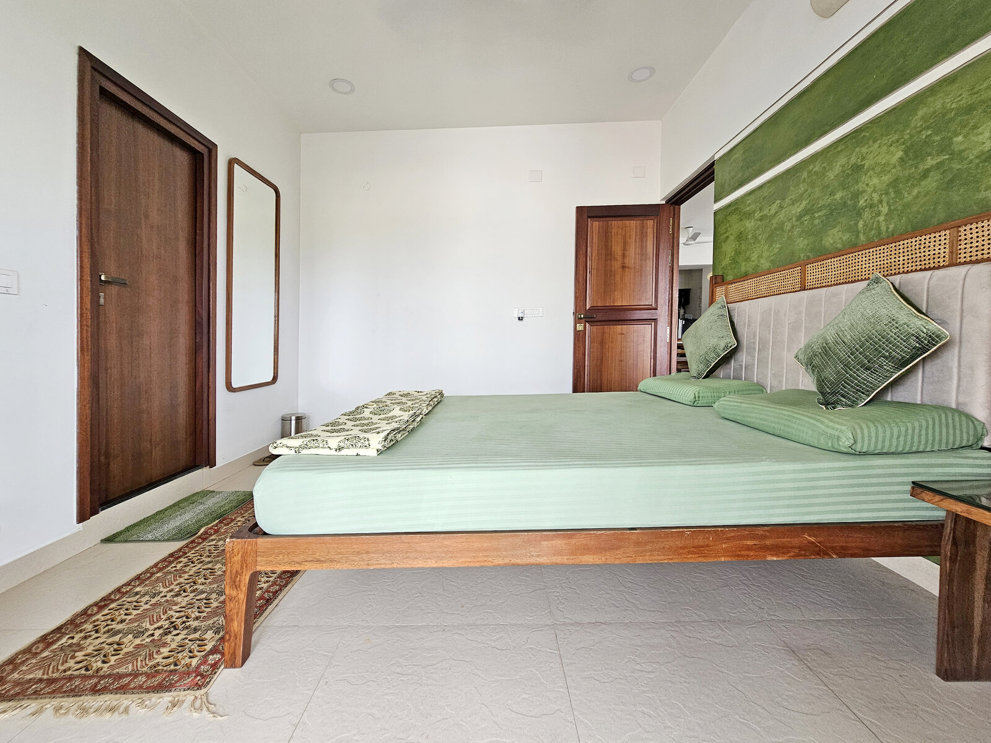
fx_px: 372
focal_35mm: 13
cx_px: 496
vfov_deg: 89.9
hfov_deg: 106.2
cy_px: 372
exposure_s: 1/71
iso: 64
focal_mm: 2.2
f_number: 2.2
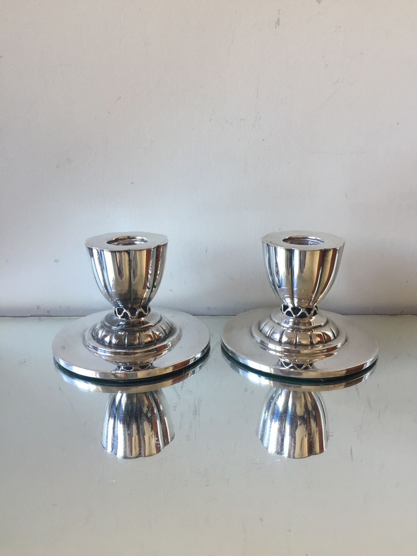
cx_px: 208
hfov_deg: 48.2
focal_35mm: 29
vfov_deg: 61.7
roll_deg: +0.7
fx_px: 466
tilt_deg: -17.9
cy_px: 278
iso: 50
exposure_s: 1/33
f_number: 2.2
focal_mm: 4.15
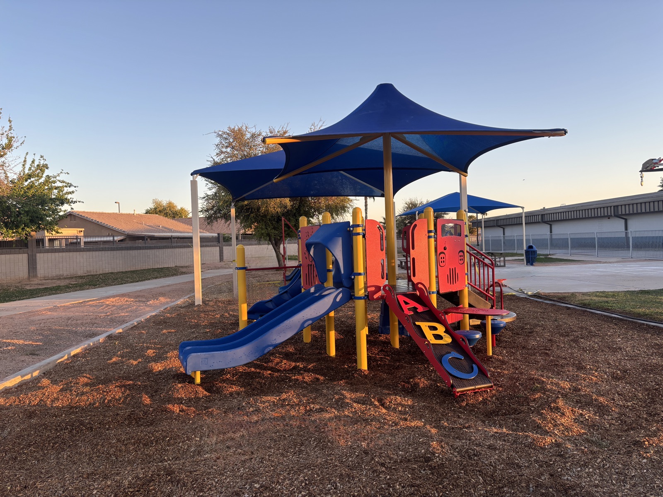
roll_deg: +2.2
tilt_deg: +0.3
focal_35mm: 26
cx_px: 332
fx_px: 498
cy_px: 248
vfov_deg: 53.1
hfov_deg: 67.3
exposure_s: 1/405
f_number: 1.6
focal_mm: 5.96
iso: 50
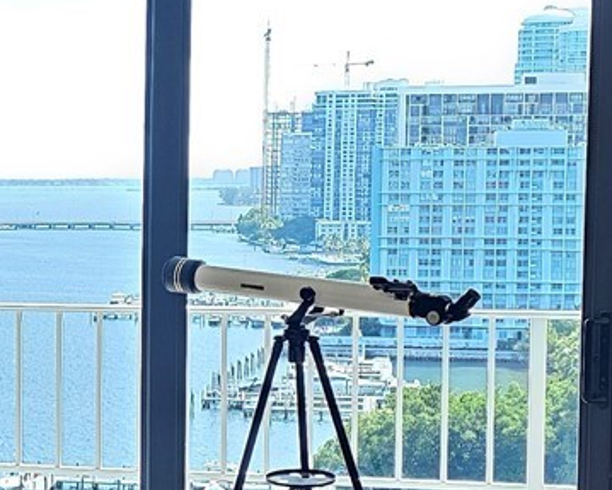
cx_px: -70
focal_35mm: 100
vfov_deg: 15.4
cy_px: 323
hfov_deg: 18.4
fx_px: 1811
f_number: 1.7
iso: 100
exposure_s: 1/120
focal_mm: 6.3
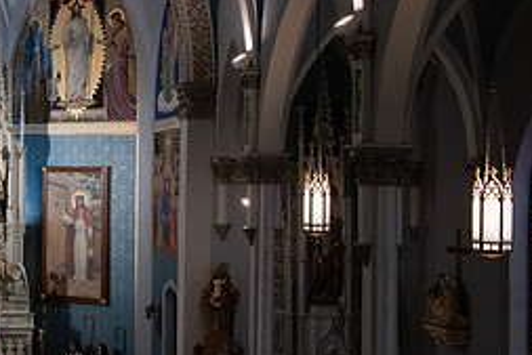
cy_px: 131
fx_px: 1286
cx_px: -55
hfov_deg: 22.1
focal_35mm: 87
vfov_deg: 15.7
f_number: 13
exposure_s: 1/100
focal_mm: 38
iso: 4000
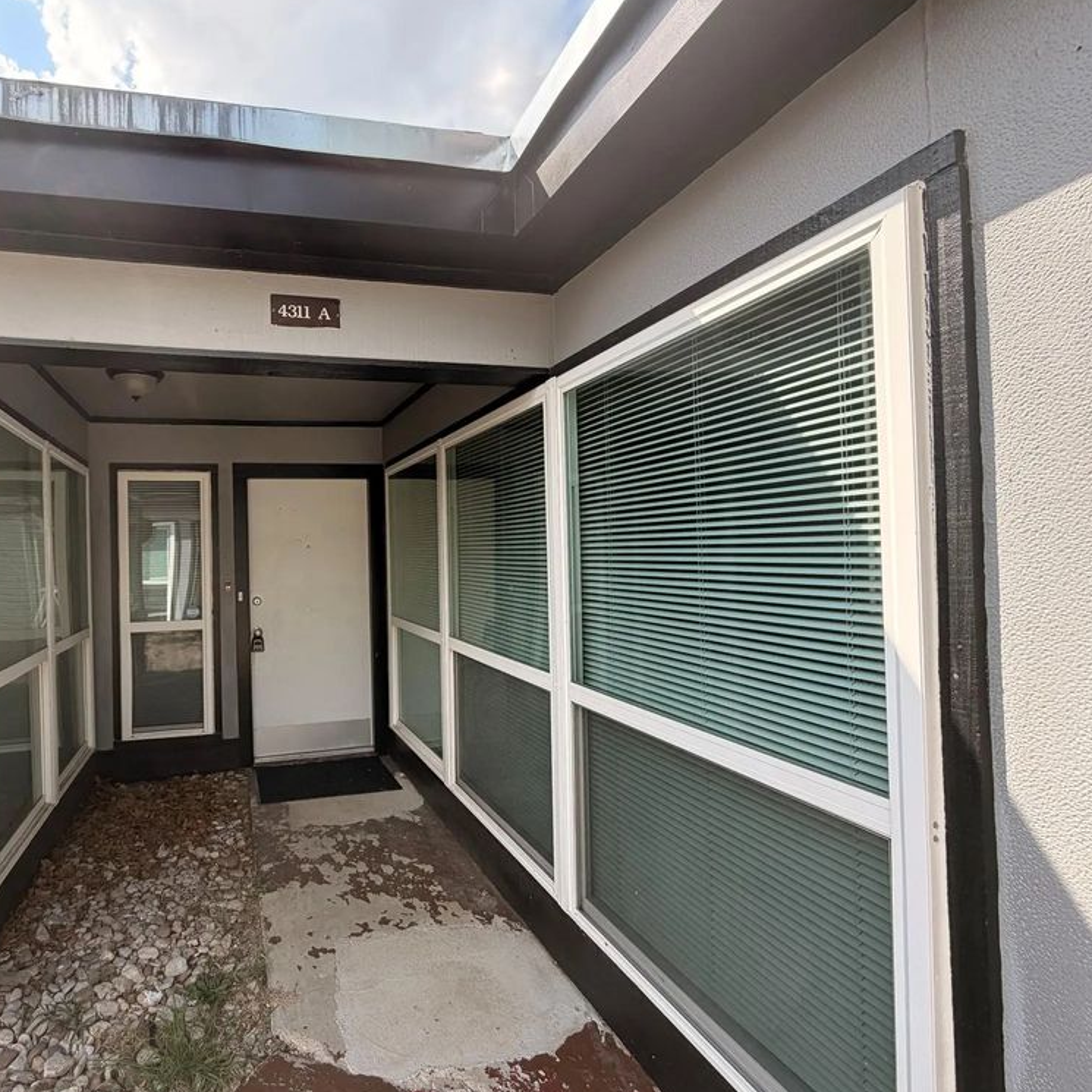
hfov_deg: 81.0
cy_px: 547
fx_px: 607
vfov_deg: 84.0
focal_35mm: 17
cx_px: 359
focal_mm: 2.22
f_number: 2.2
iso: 50
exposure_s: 1/502
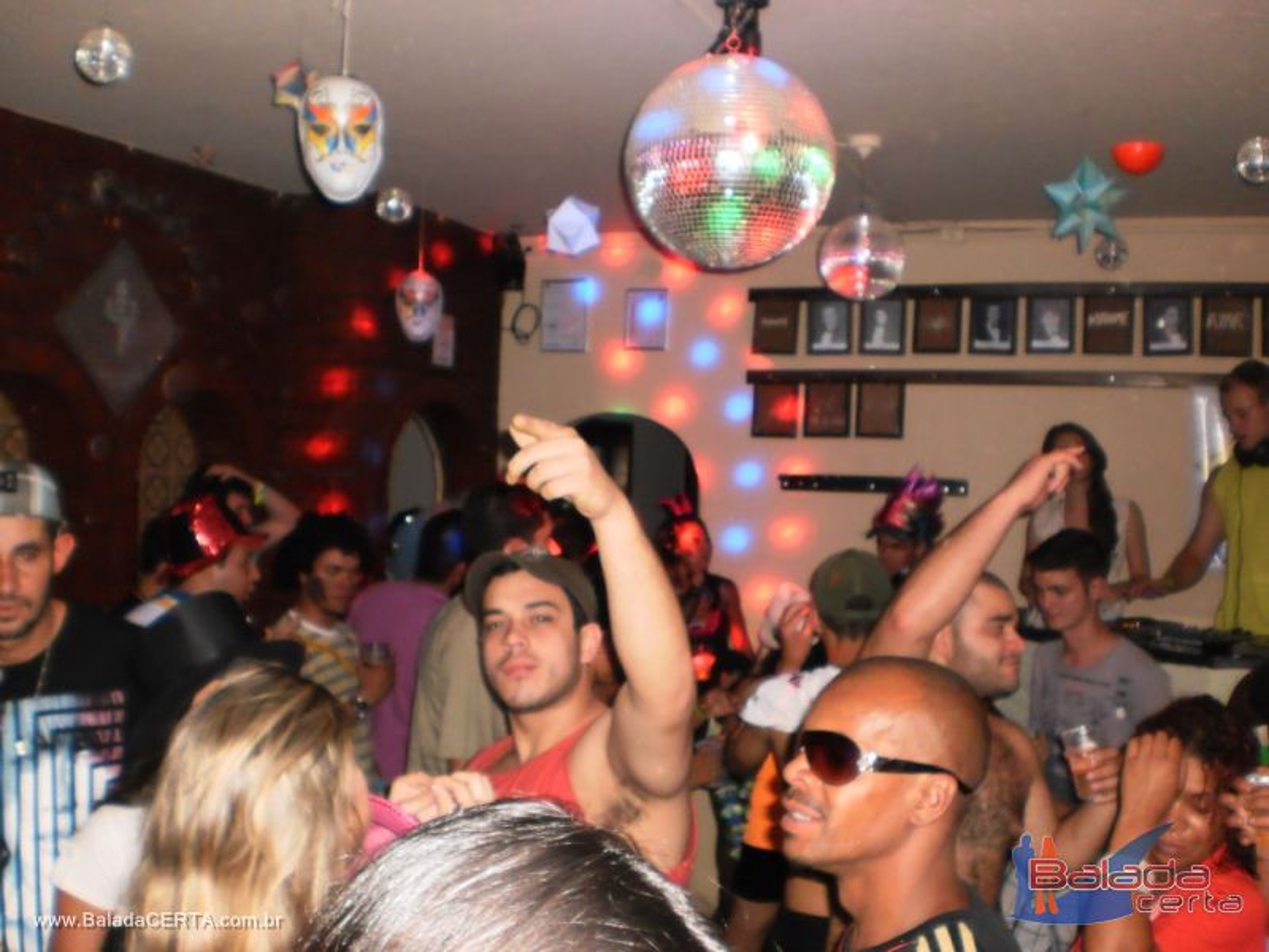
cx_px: 634
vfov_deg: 39.7
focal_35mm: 36
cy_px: 476
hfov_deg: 51.4
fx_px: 1320
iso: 400
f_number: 3.1
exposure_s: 1/30
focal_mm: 6.3
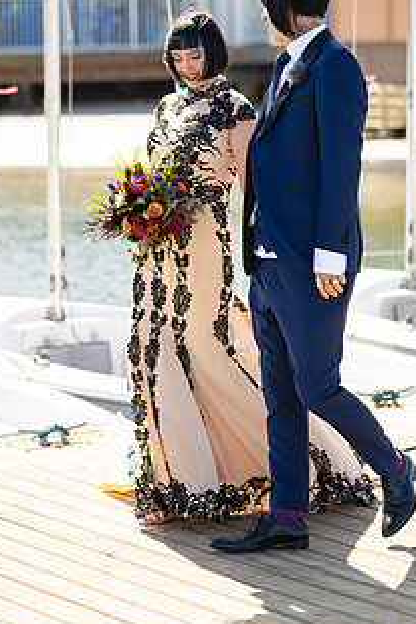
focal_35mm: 147
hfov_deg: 9.3
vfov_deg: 13.9
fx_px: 2548
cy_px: 194
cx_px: 256
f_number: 2.8
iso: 200
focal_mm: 101
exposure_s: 1/1250
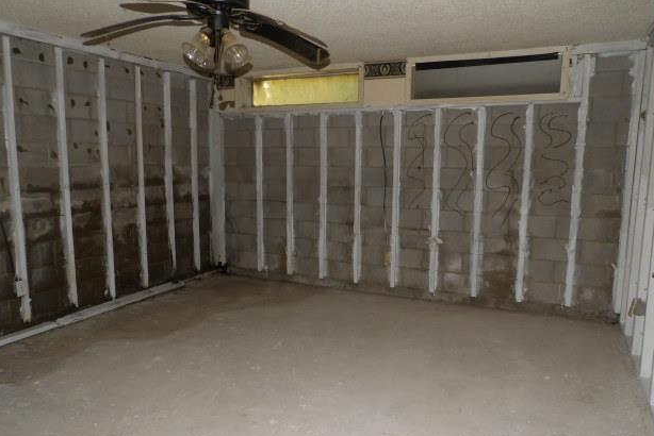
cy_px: 236
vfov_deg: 49.6
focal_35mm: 26
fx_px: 473
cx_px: 322
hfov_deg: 69.4
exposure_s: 1/33
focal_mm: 4.3
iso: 200
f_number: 3.2
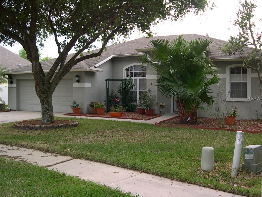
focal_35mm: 38
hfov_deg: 49.0
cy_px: 98
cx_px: 131
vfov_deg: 37.7
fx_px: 288
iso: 100
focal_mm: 8
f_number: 2.8
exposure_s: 1/187
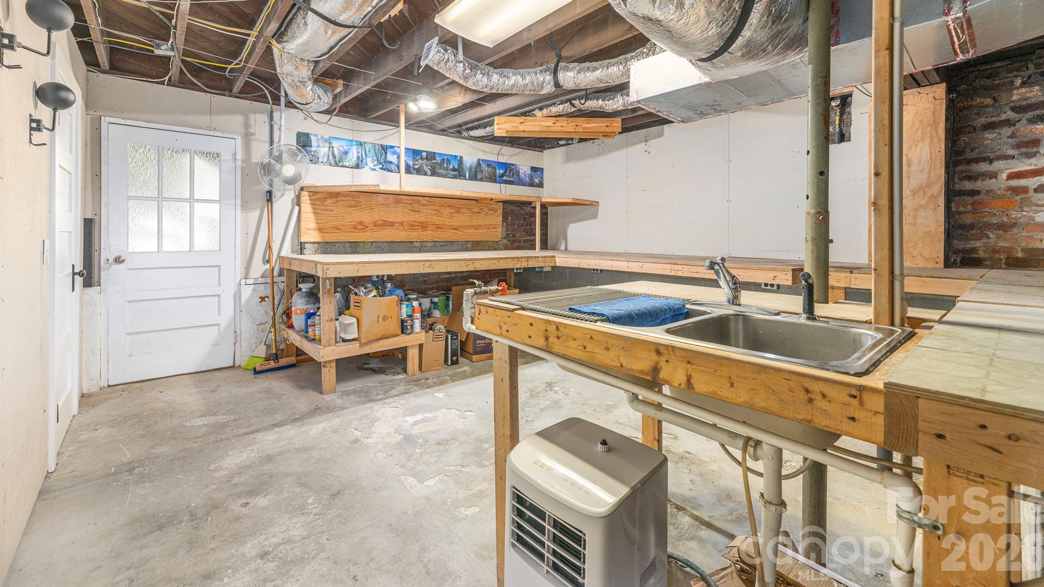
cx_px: 519
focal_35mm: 15
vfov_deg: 69.8
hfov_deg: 103.0
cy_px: 234
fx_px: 415
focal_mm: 14
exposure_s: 1/100
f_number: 8
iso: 320
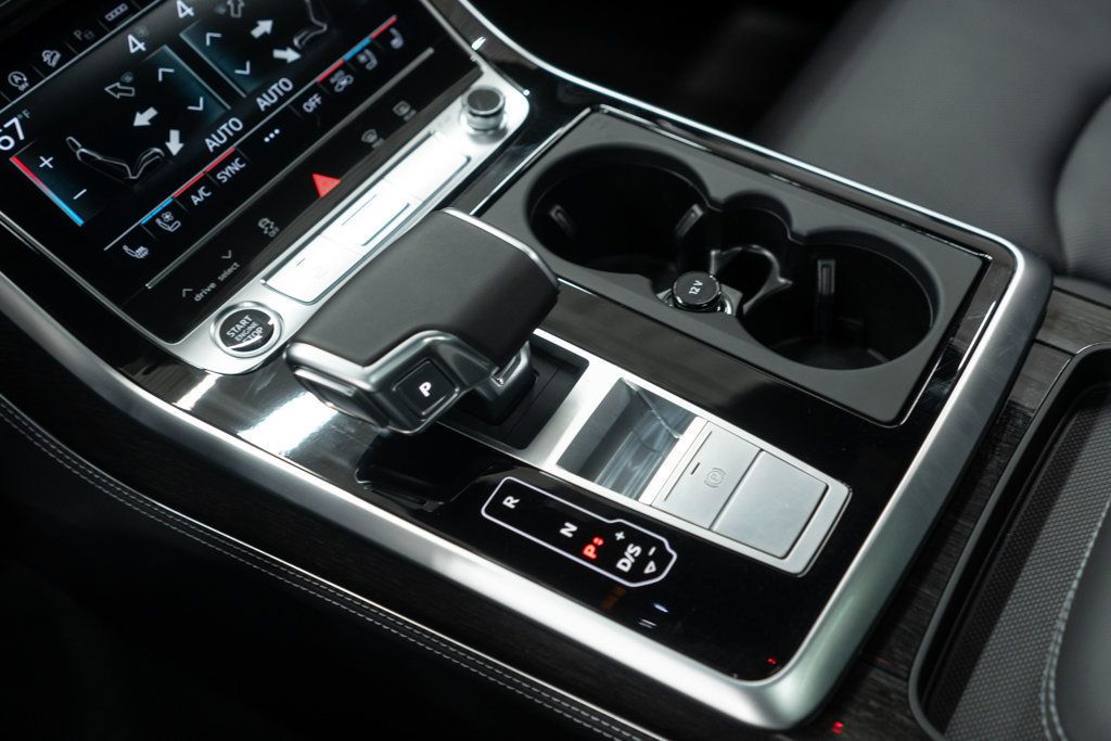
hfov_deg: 46.4
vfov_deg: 31.9
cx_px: 556
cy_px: 370
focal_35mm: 42
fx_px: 1296
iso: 800
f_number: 3.2
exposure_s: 1/50
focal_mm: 28
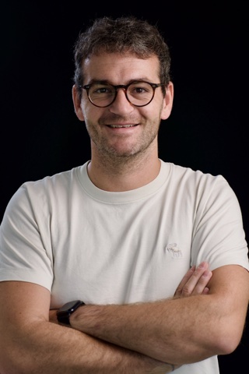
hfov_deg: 12.6
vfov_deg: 18.8
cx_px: 124
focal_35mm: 109
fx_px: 1131
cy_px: 187
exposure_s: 1/200
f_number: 3.5
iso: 200
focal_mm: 109
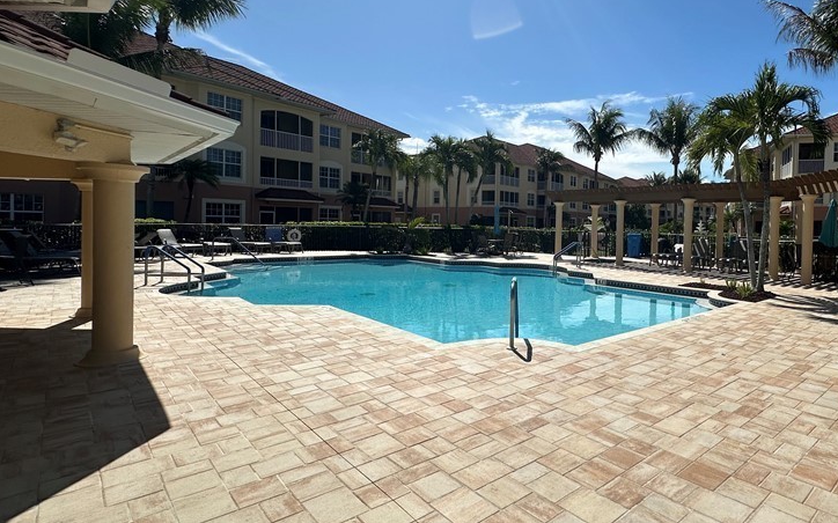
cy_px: 229
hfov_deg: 79.7
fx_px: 479
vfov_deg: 57.1
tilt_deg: -1.2
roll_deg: -3.3
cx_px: 554
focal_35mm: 21
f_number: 2.2
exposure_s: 1/4831
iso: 40
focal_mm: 2.22
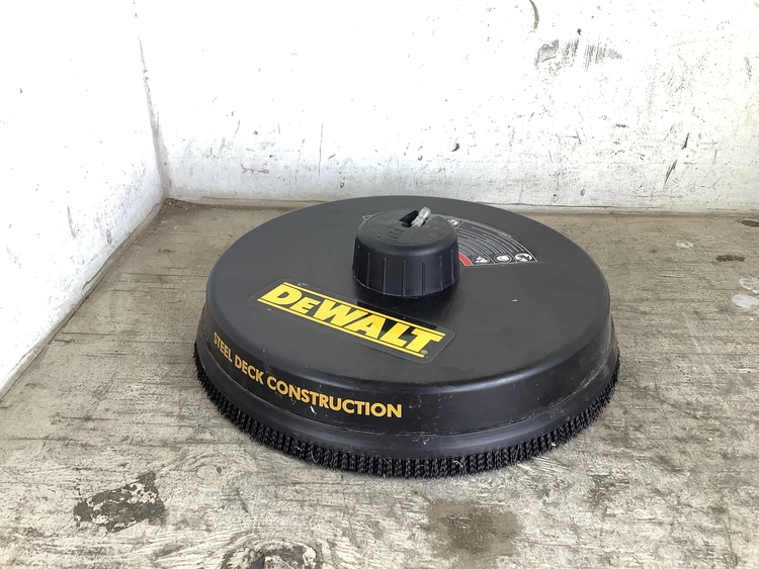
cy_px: 284
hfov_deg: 58.3
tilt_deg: -30.7
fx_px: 680
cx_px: 380
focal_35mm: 31
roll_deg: -1.4
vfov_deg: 45.5
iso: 64
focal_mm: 3.3
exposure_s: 1/60
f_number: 2.4
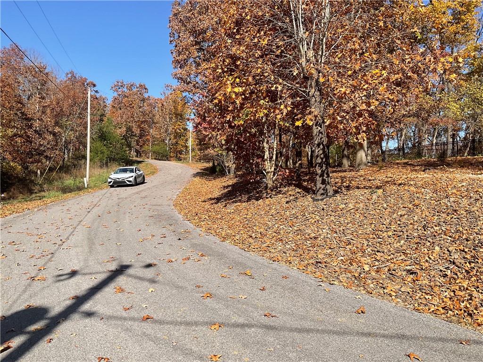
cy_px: 181
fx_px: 405
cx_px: 242
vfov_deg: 48.2
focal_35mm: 29
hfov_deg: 61.7
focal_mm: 3
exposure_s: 1/1342
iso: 16
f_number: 1.8
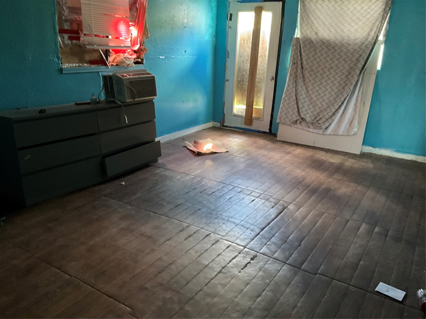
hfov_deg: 61.7
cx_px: 213
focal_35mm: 29
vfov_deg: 48.2
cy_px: 160
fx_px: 357
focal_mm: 3
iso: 320
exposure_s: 1/31
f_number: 1.8
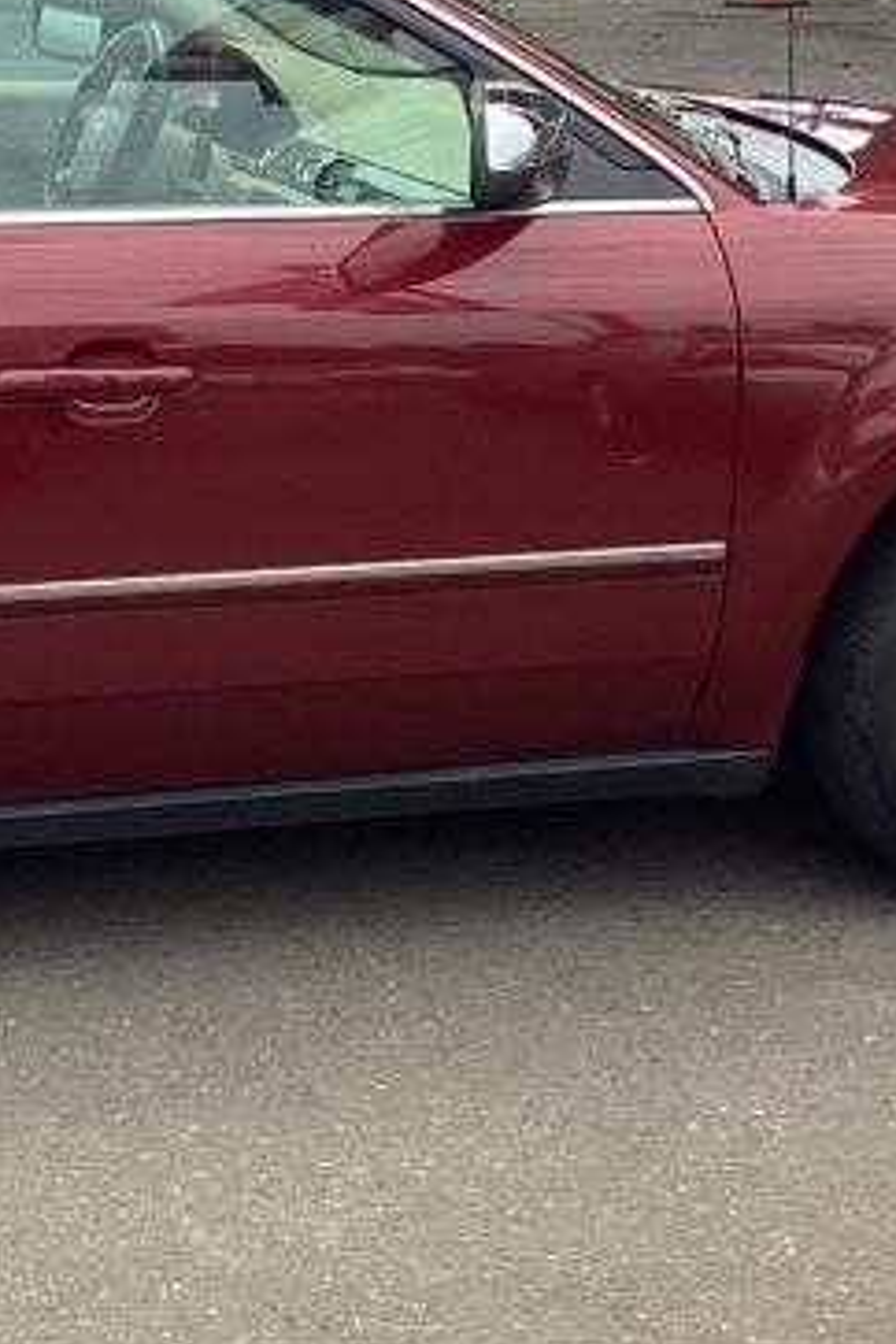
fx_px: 3397
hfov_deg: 14.4
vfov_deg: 22.3
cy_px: 474
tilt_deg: -12.4
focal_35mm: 91
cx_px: -252
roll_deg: +0.2
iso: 25
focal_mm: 3.3
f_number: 2.4
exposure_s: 1/652
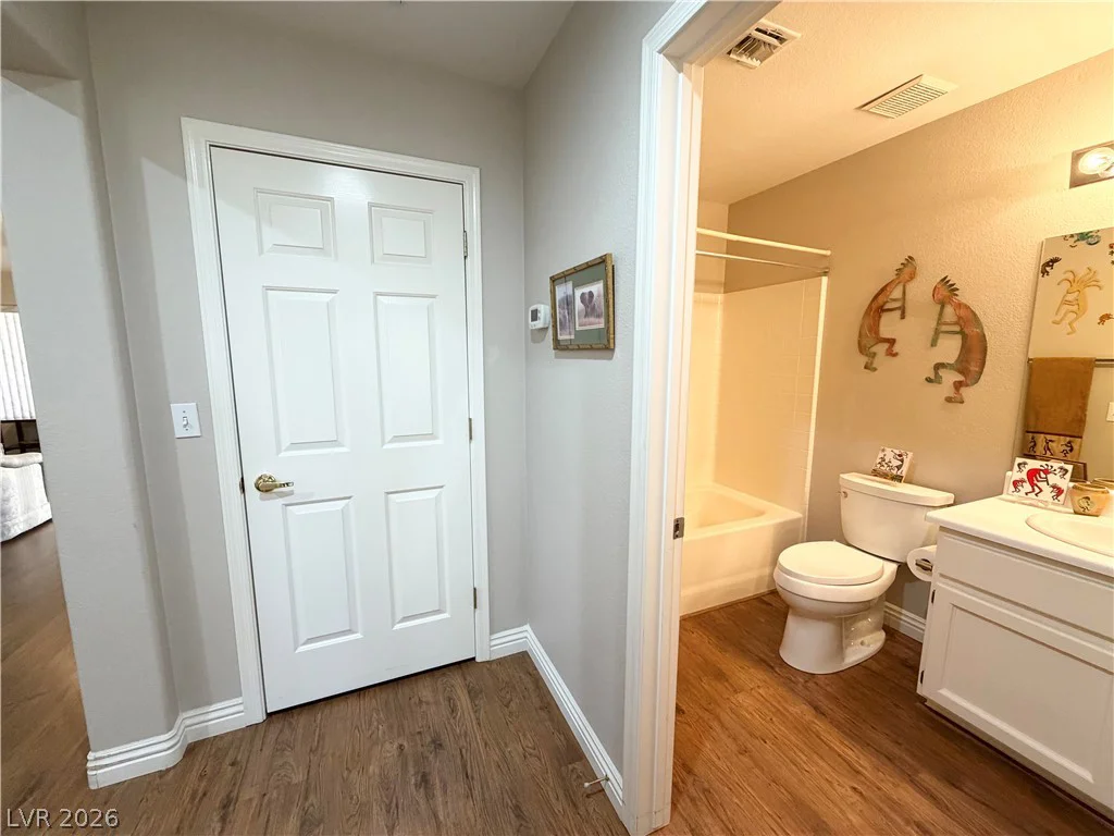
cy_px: 418
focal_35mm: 14
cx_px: 557
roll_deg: +0.1
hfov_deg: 102.1
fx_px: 451
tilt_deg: -8.3
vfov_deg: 85.7
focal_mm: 2.22
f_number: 2.2
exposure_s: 1/60
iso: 250
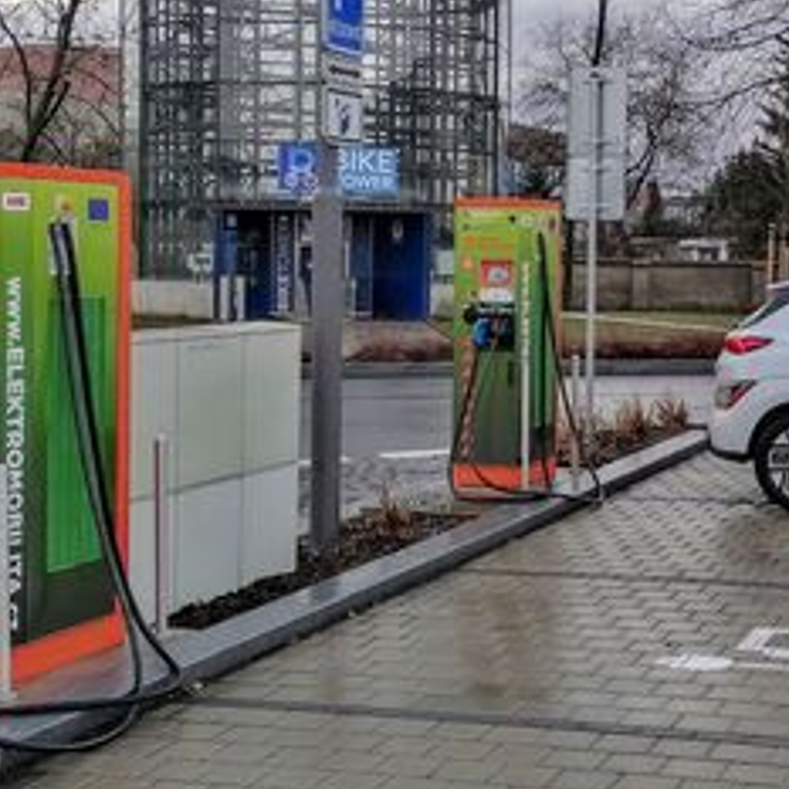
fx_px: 1676
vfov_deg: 26.4
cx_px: 630
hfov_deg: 26.0
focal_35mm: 65
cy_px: 301
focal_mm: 5.3
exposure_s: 1/301
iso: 50
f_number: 1.8
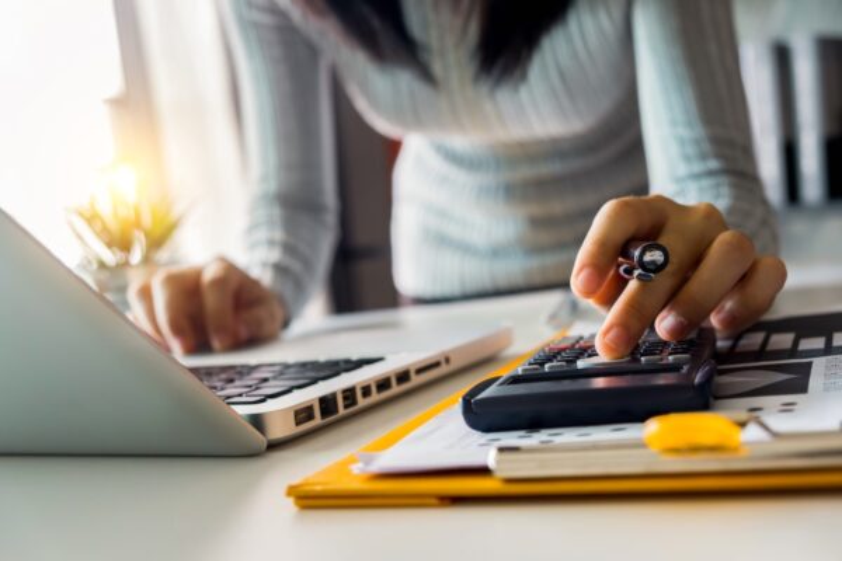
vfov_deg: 29.9
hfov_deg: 43.6
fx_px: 1052
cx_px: 421
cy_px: 280
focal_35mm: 45
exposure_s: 1/20
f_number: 3.6
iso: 400
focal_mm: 30.2
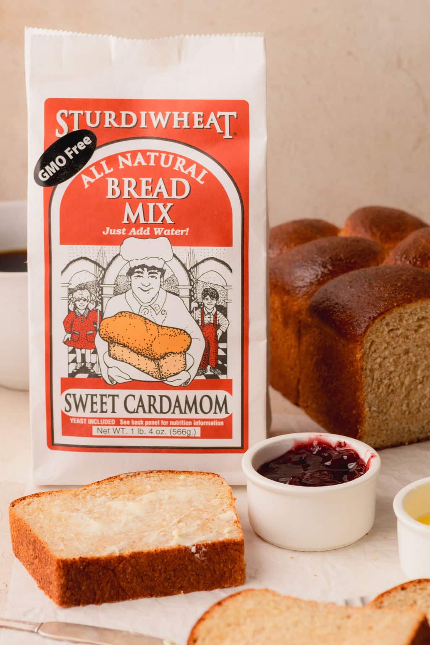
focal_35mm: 158
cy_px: 322
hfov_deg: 8.7
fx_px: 2822
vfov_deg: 13.0
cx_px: 215
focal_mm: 105
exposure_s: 1/100
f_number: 7.1
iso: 640
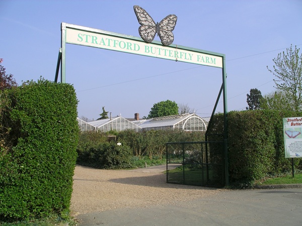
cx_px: 151
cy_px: 113
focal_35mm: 37
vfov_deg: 38.7
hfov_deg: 50.1
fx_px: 323
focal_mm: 7.8
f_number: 6
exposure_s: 1/461
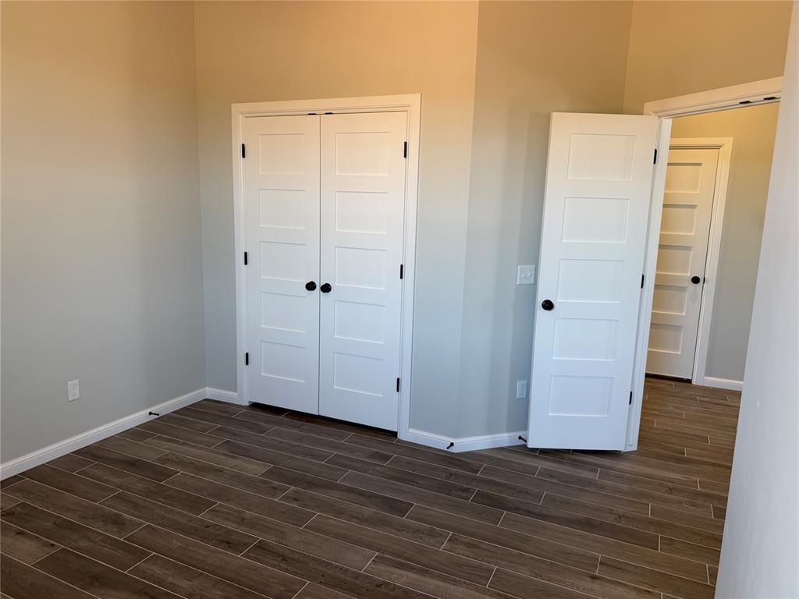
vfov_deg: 56.8
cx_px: 400
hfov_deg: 71.6
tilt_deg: -10.0
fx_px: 554
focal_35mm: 24
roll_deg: -1.5
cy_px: 300
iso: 100
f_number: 1.78
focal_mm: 6.76
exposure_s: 1/120
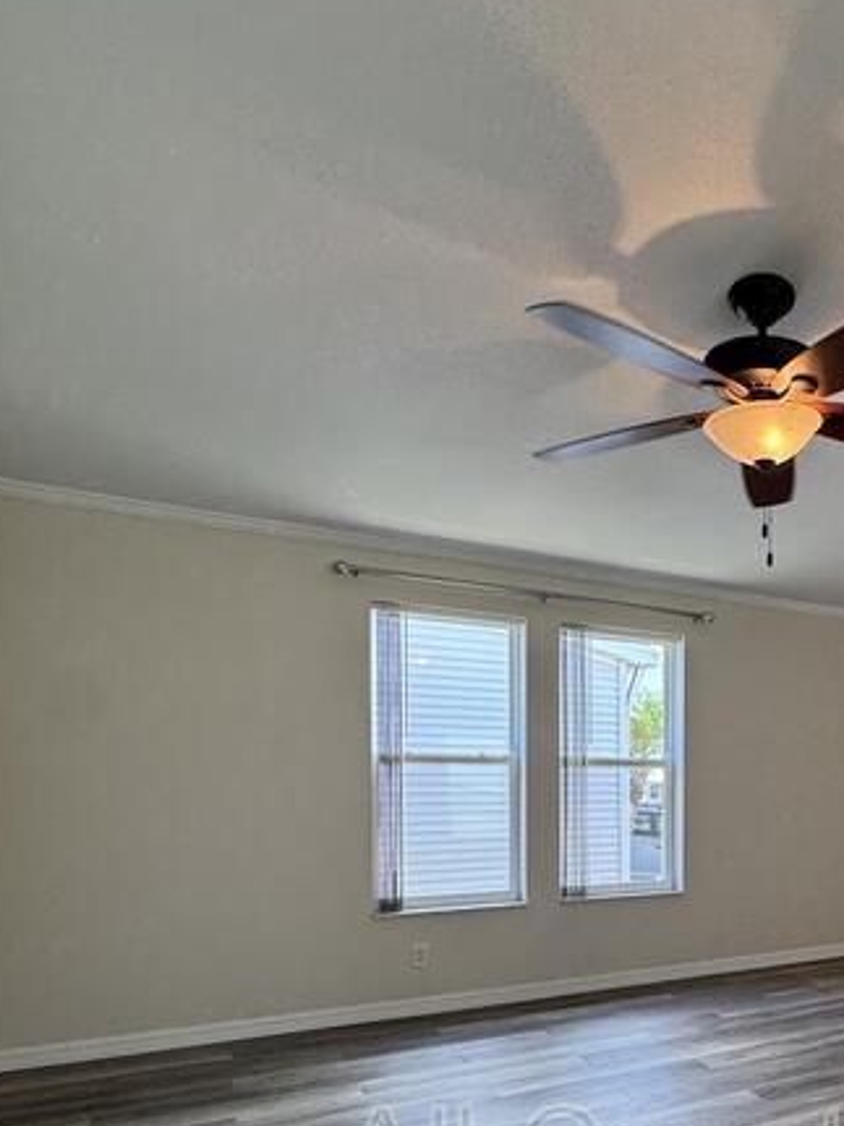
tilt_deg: -1.5
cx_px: 766
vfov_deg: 64.3
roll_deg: +0.7
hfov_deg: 47.5
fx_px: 846
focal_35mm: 26
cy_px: 807
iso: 100
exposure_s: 1/120
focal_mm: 2.22
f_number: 2.2
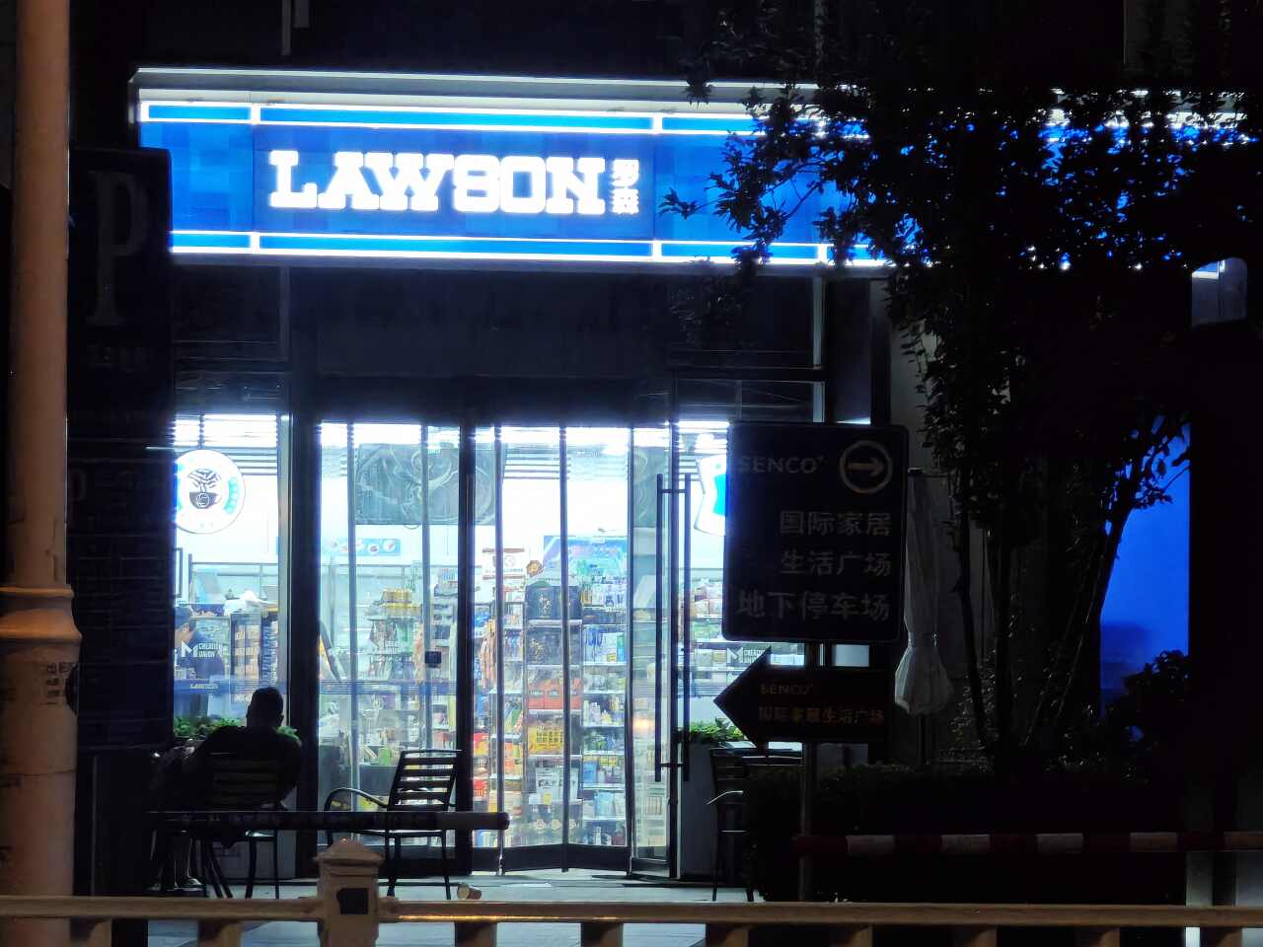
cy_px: 474
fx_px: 10435
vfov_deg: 5.2
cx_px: 632
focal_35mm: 286
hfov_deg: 6.9
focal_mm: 19.4
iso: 400
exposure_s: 1/100
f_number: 2.5
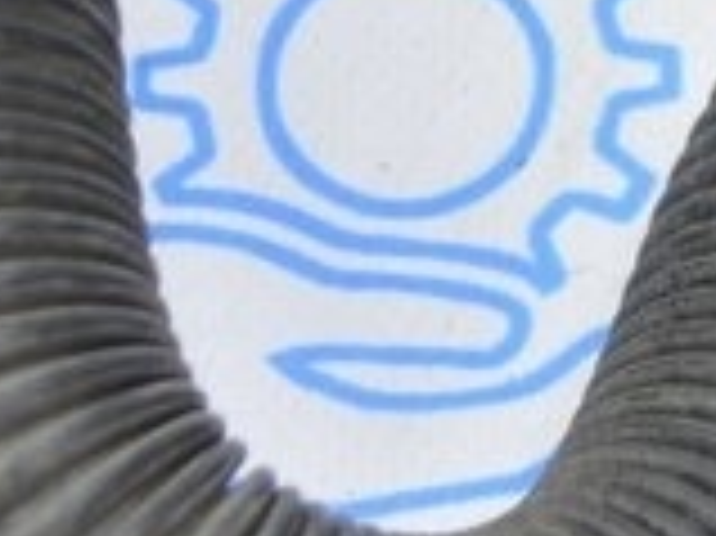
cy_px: -178
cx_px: 504
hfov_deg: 8.2
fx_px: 4981
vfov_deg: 6.1
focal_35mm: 241
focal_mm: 26
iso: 400
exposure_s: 1/20
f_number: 5.6
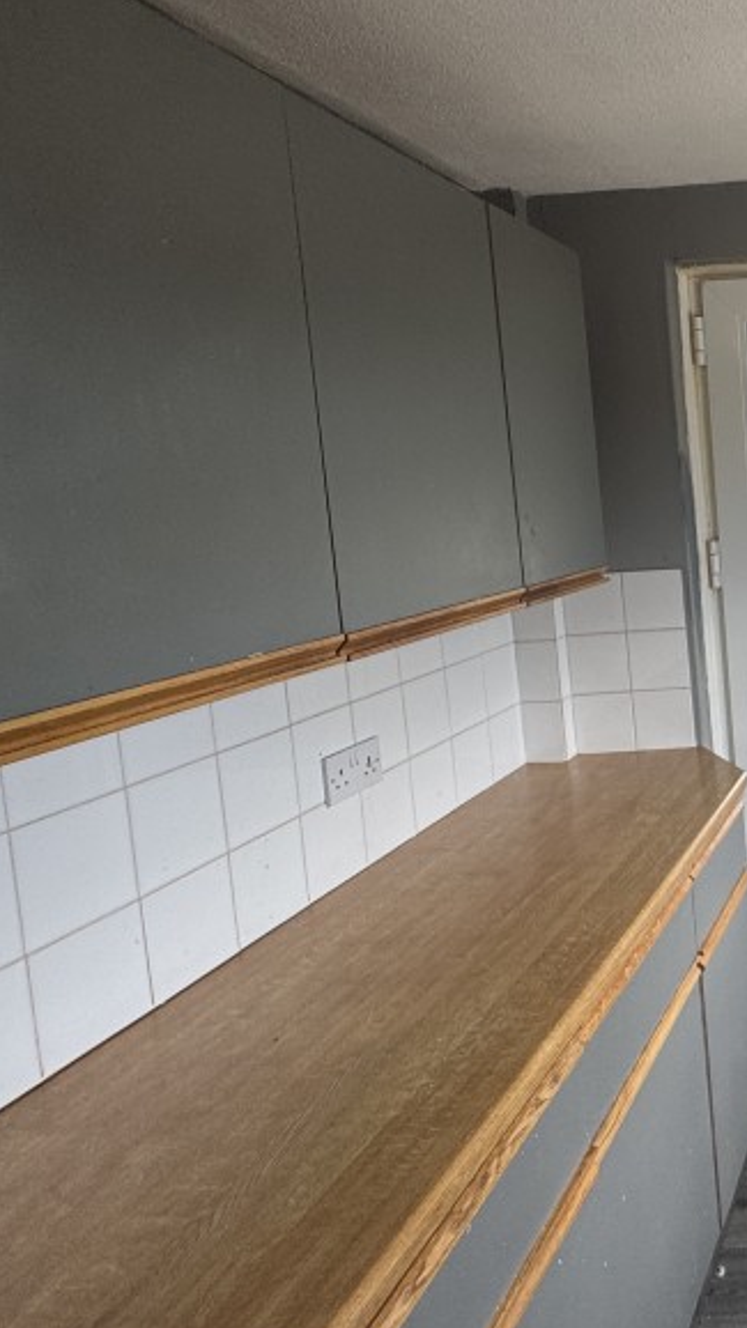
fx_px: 951
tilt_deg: -3.6
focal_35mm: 27
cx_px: 949
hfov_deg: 32.9
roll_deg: +3.4
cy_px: 542
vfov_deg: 69.3
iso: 100
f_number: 2.2
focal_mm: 2.22
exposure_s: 1/99
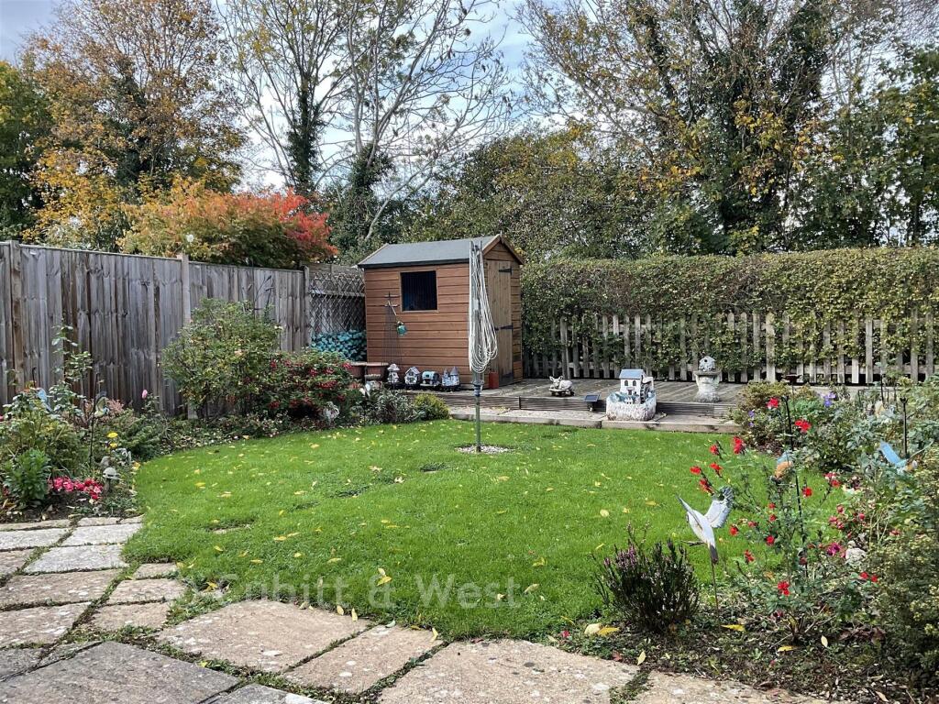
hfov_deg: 61.7
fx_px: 787
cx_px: 470
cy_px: 352
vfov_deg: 48.2
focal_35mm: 29
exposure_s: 1/125
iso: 16
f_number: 1.8
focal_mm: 3
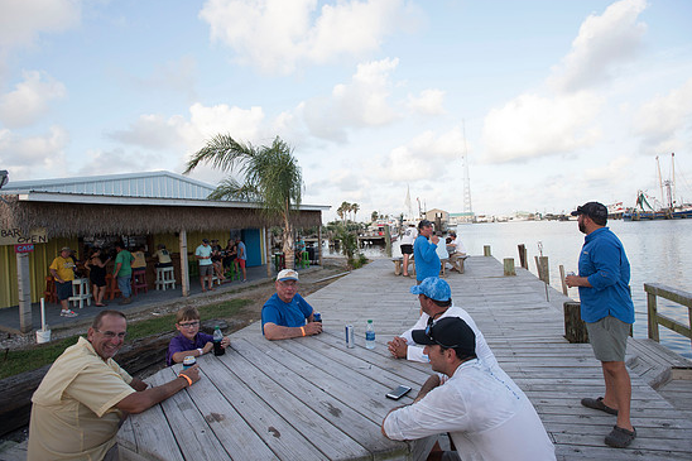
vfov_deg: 67.3
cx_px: 355
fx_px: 346
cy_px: 220
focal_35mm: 18
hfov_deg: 90.0
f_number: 4.5
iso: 250
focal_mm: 17
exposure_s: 1/320
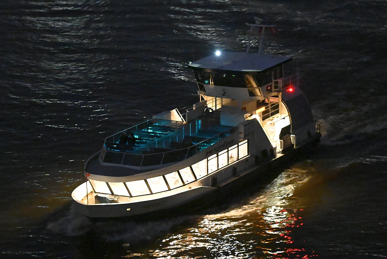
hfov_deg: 18.6
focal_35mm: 110
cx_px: 194
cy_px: 130
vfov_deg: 12.5
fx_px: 1184
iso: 25600
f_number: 4
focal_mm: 110
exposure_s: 1/50
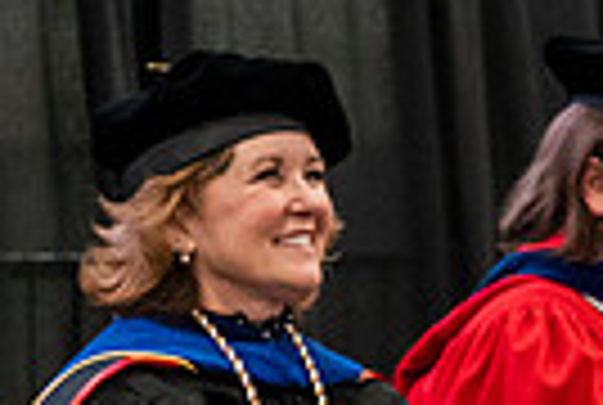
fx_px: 6228
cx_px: 1256
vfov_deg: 3.7
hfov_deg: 5.4
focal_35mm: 371
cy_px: -34
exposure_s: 1/250
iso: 6400
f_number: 5
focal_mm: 86
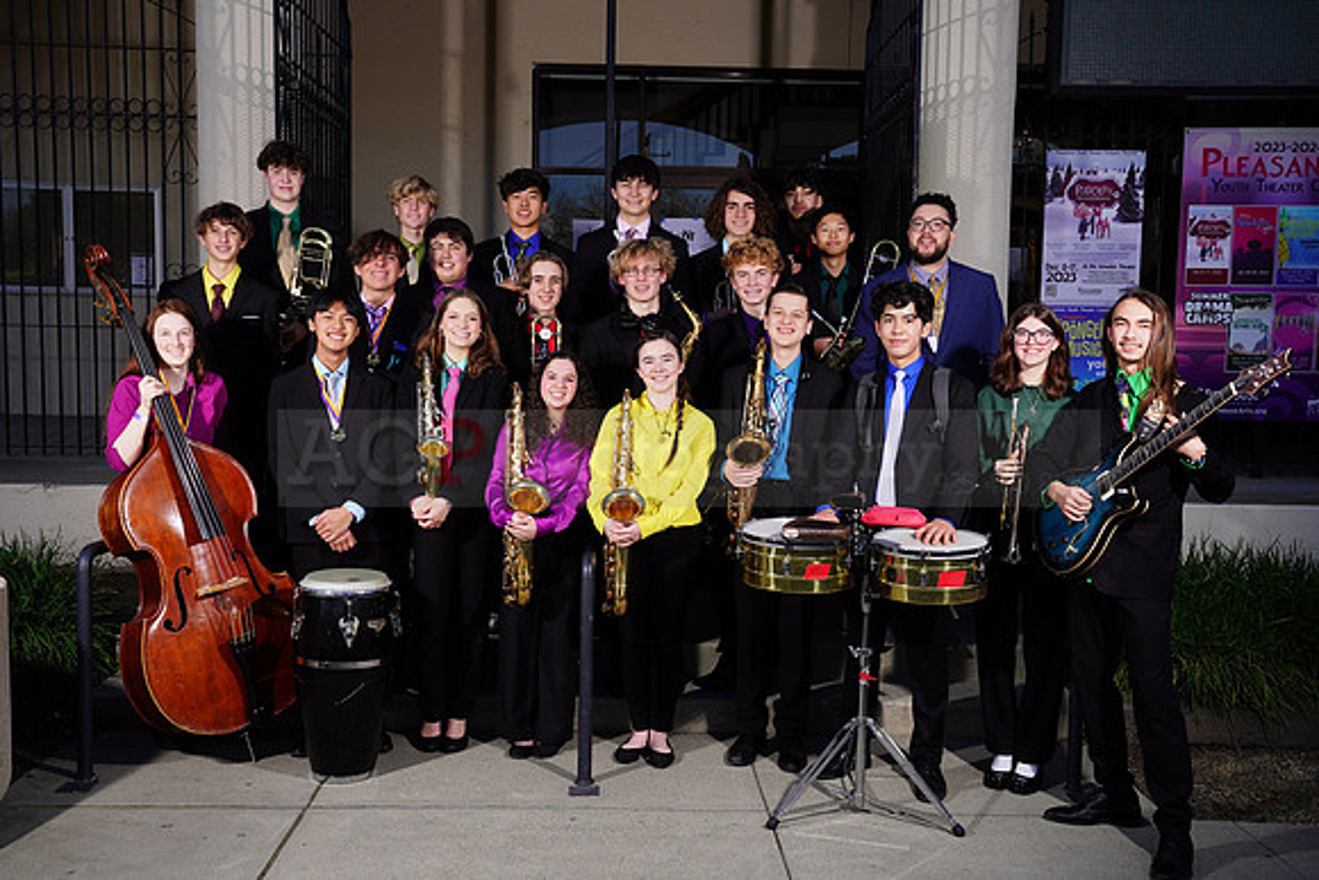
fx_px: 1319
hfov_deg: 53.1
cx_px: 660
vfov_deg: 36.9
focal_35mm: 36
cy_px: 440
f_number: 8
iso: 100
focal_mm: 36
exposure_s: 1/250
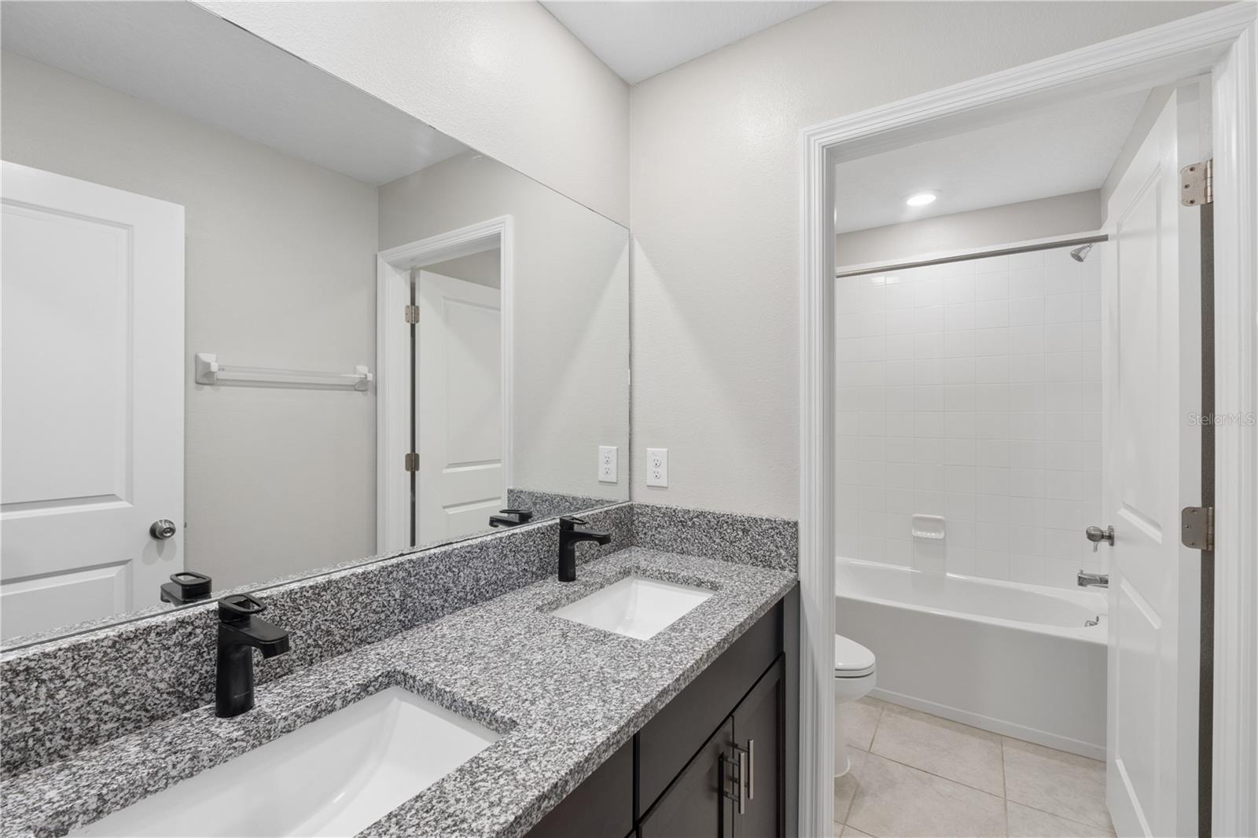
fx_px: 524
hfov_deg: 100.4
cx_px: 629
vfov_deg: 77.3
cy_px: 419
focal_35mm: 15
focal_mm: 10
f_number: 8
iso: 160
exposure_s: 1/6
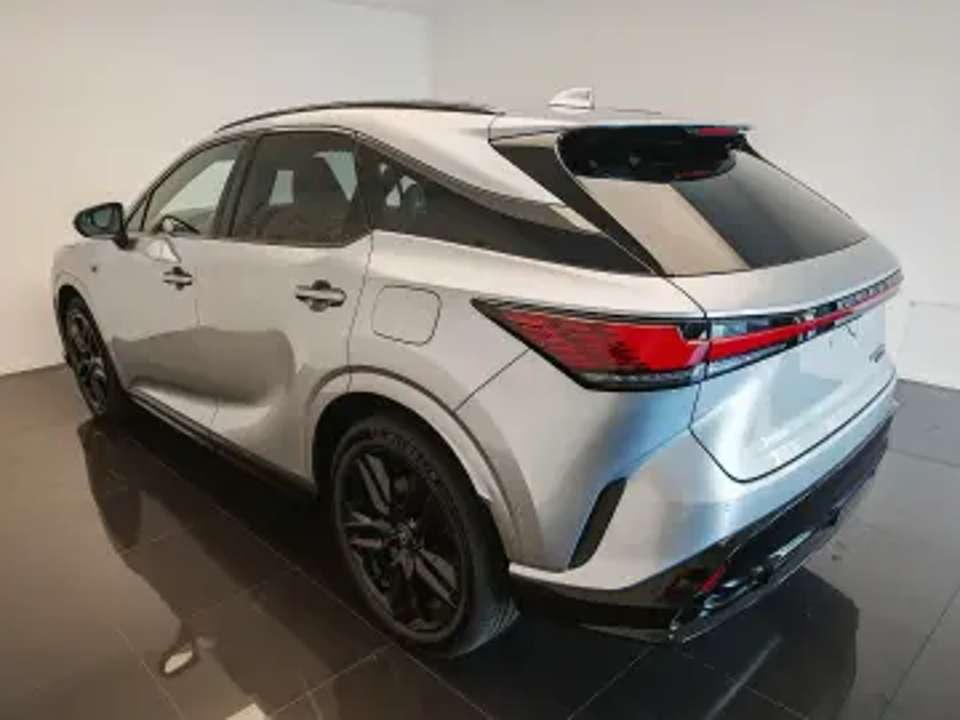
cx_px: 480
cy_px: 360
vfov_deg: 56.8
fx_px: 666
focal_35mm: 24
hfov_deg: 71.6
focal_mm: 6.83
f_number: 2
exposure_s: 1/110
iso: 100
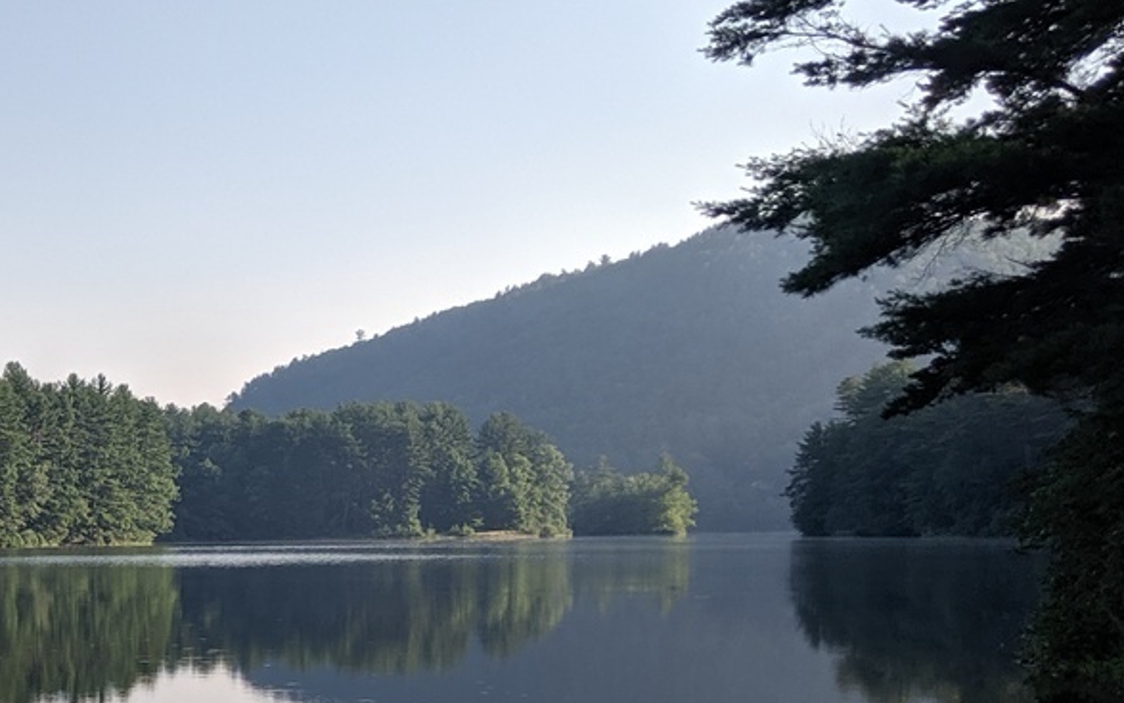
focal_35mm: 78
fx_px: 2390
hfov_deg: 23.7
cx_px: -281
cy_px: 646
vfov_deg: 16.5
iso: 52
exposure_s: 1/1799
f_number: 1.8
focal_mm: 4.44
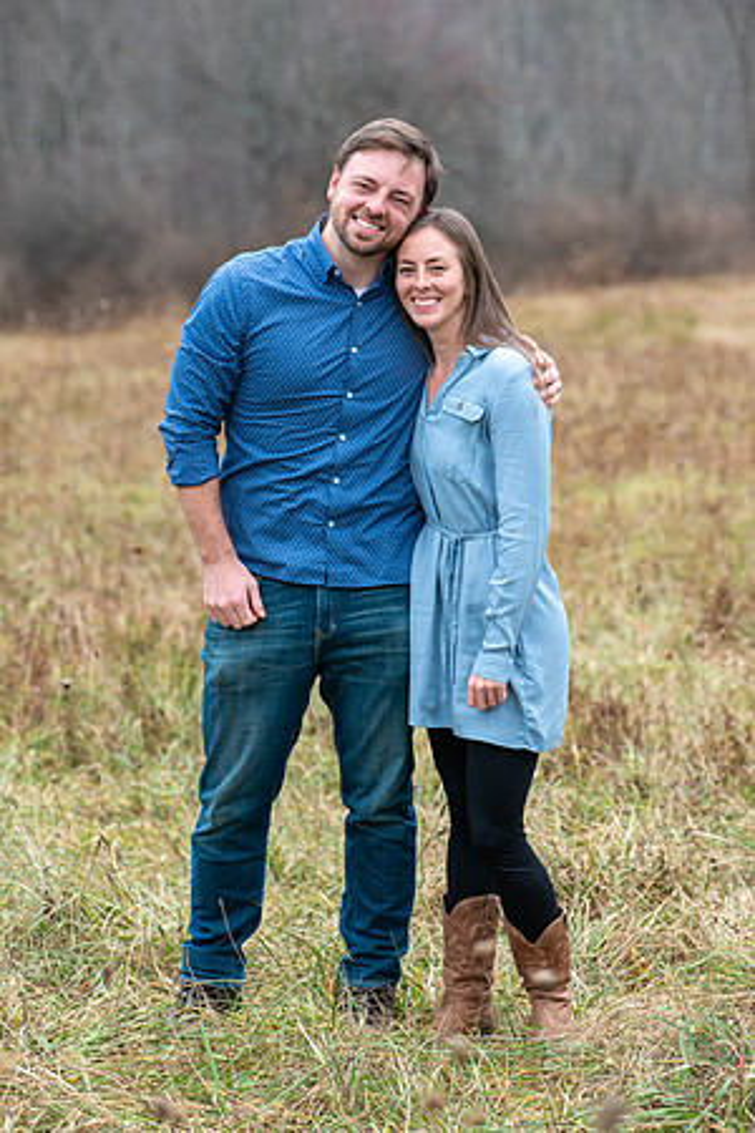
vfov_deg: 18.3
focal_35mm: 112
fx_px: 3523
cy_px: 566
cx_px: 378
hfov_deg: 12.2
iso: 320
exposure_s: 1/250
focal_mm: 112
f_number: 5
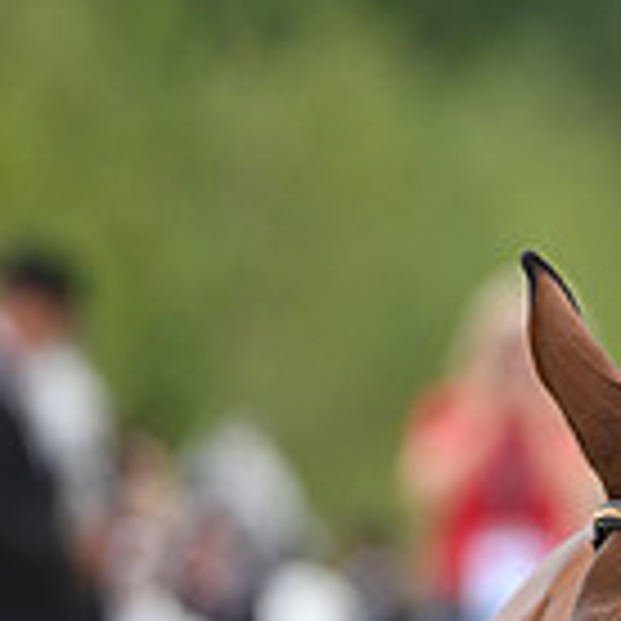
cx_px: 1260
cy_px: 560
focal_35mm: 1431
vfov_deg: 1.2
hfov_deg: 1.2
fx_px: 29044
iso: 800
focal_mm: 400
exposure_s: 1/1600
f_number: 5.6
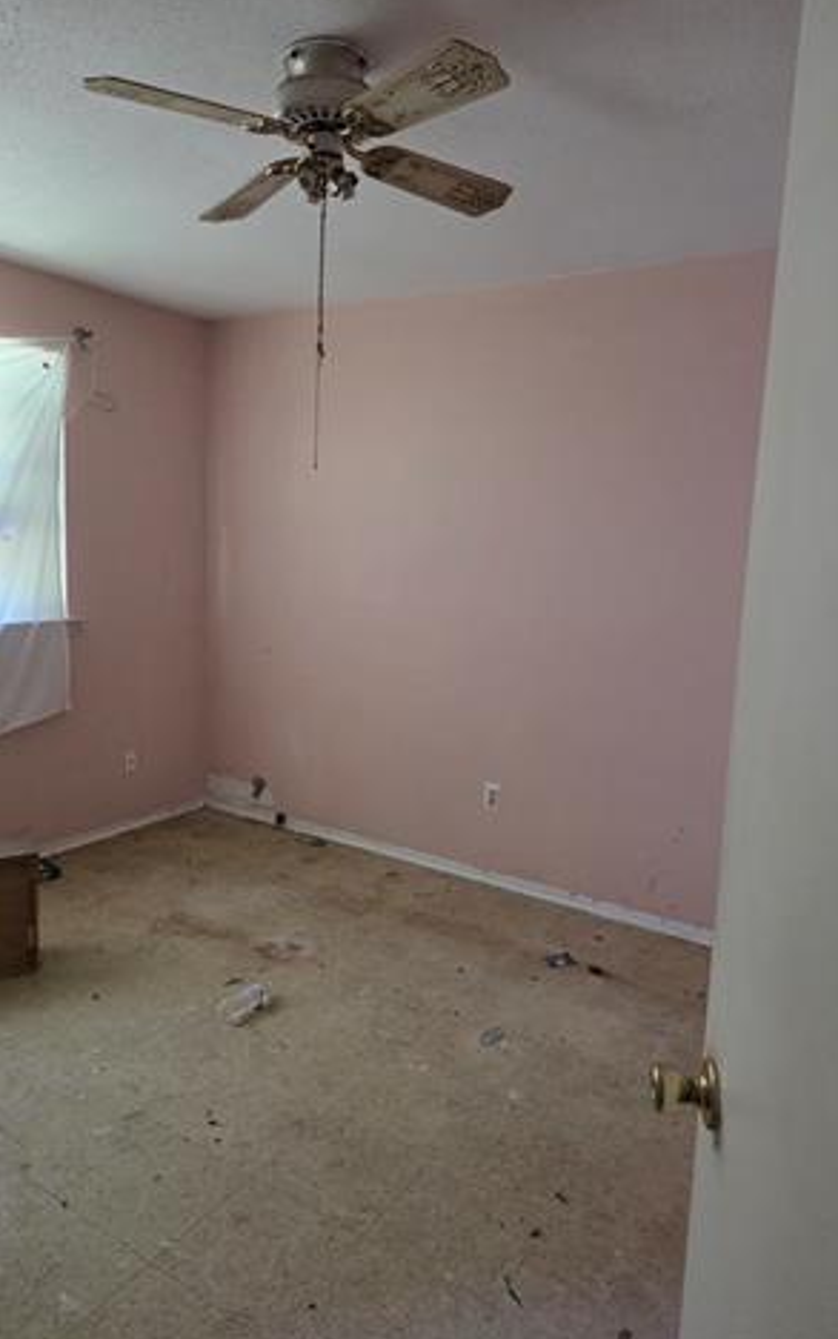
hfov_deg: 49.2
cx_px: 375
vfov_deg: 72.5
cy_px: 664
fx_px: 912
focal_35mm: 25
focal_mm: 6.3
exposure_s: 1/120
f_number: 1.7
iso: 640
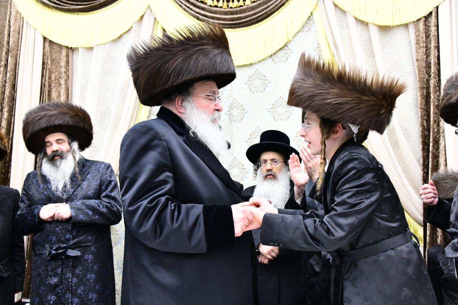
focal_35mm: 42
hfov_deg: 46.4
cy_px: 152
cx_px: 229
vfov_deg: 31.9
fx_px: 534
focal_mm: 42
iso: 4000
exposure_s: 1/160
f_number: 5.6
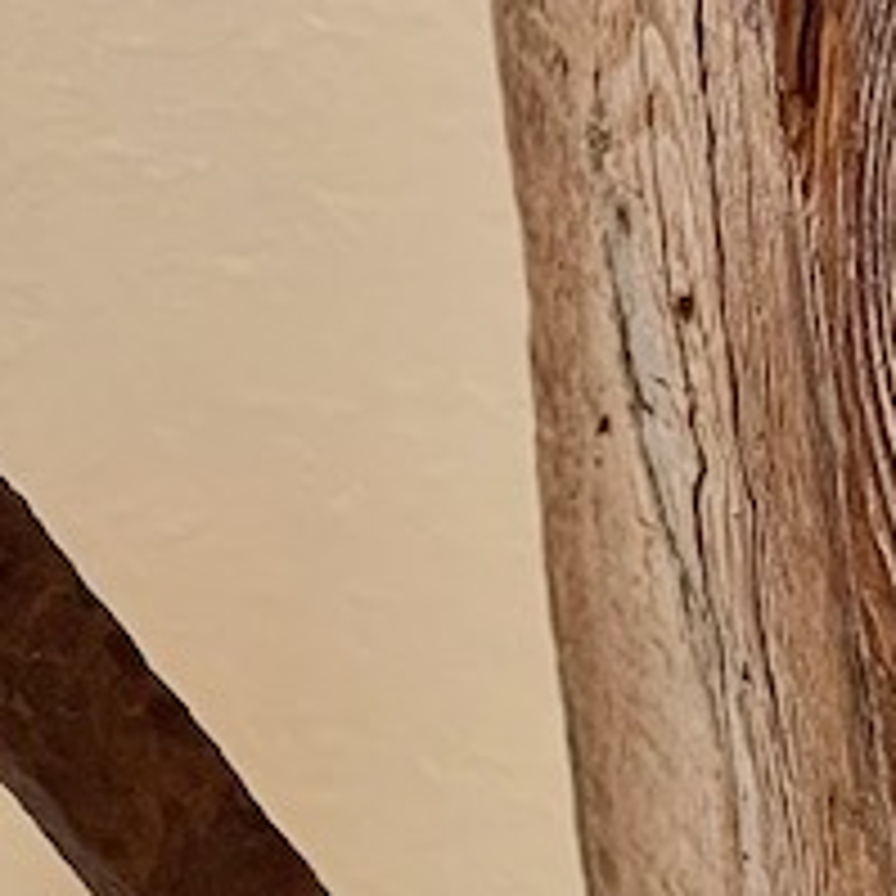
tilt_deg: -33.2
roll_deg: -2.5
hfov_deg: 6.0
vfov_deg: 6.0
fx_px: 8522
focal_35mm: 291
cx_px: 333
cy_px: 1297
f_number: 2.2
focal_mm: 7.5
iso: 500
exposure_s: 1/60
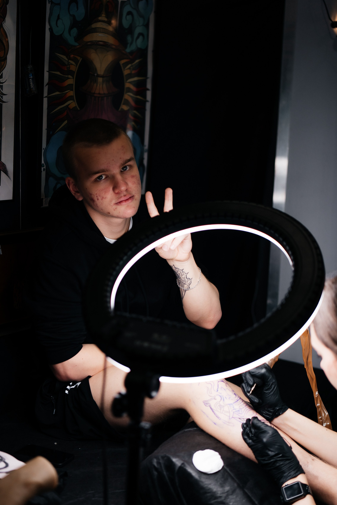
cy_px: 263
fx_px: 758
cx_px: 146
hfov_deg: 25.0
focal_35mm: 54
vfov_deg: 36.9
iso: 250
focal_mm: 45
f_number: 1.8
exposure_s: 1/320
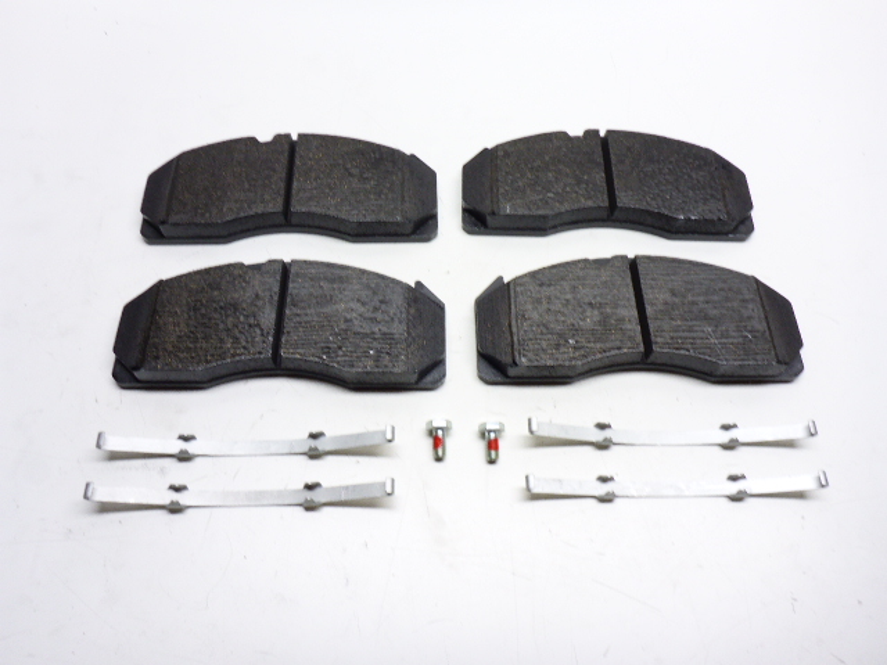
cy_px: 332
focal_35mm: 28
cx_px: 444
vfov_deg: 49.7
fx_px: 717
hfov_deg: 63.4
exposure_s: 1/60
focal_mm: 4.9
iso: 125
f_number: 3.3
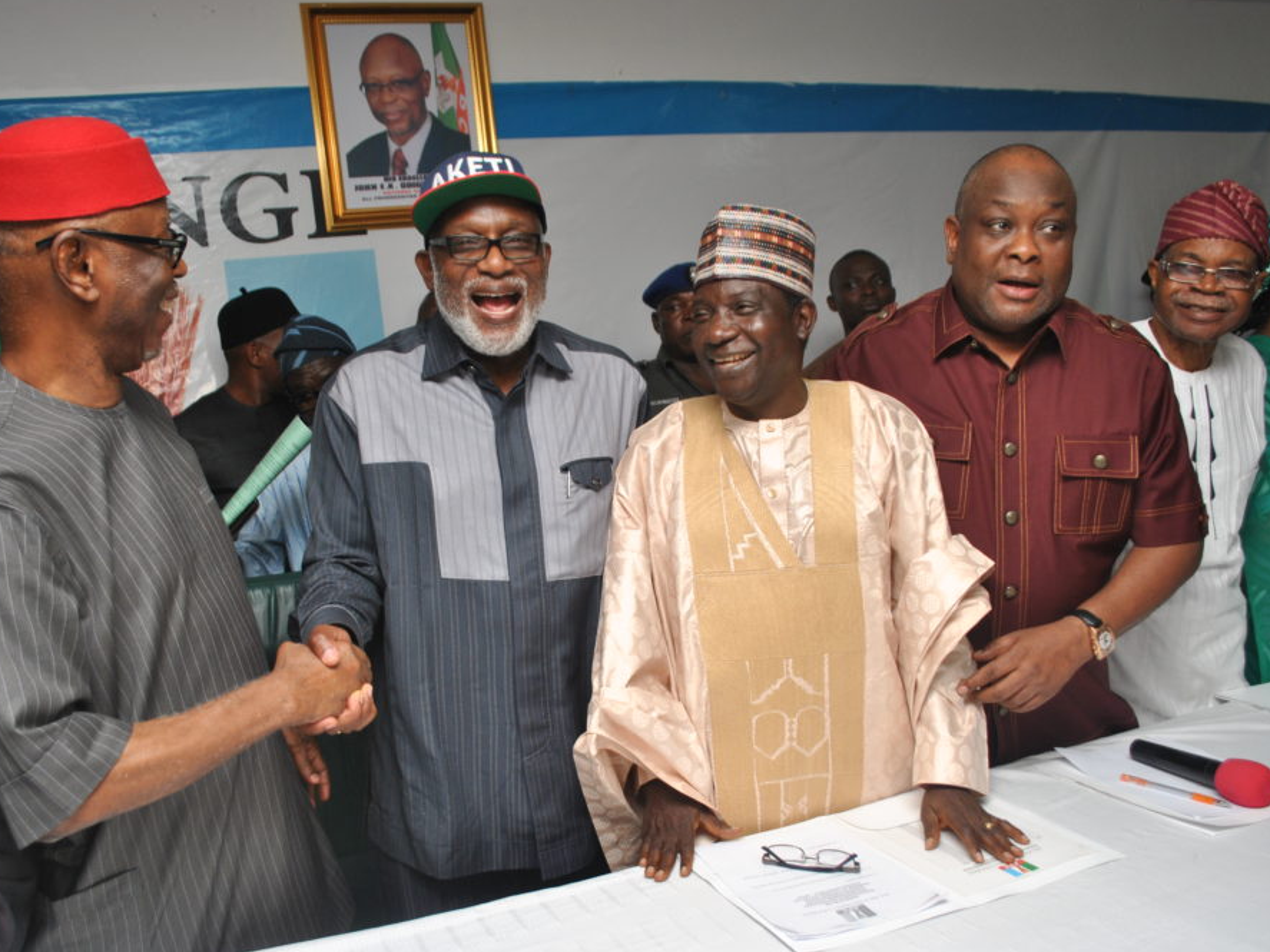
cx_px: 574
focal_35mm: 30
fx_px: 1100
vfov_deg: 46.8
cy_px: 482
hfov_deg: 59.9
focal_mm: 18
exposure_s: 1/60
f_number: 4
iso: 200
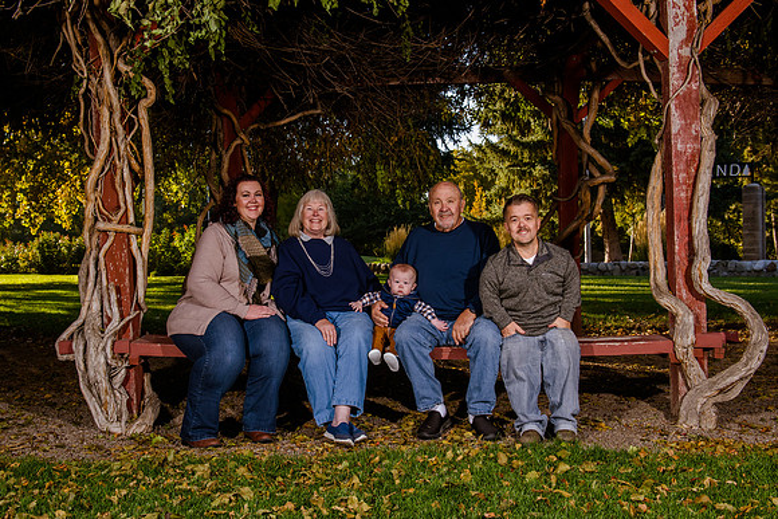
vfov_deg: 33.1
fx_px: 873
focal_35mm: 40
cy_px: 252
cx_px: 350
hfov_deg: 48.0
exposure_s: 1/200
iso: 500
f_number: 8
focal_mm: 35
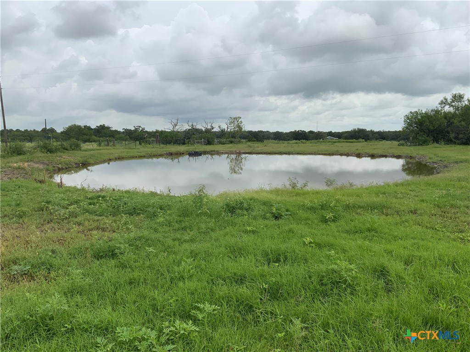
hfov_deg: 61.7
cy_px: 176
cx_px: 235
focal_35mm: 29
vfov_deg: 48.2
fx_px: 394
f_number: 1.8
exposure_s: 1/2058
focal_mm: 3
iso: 16
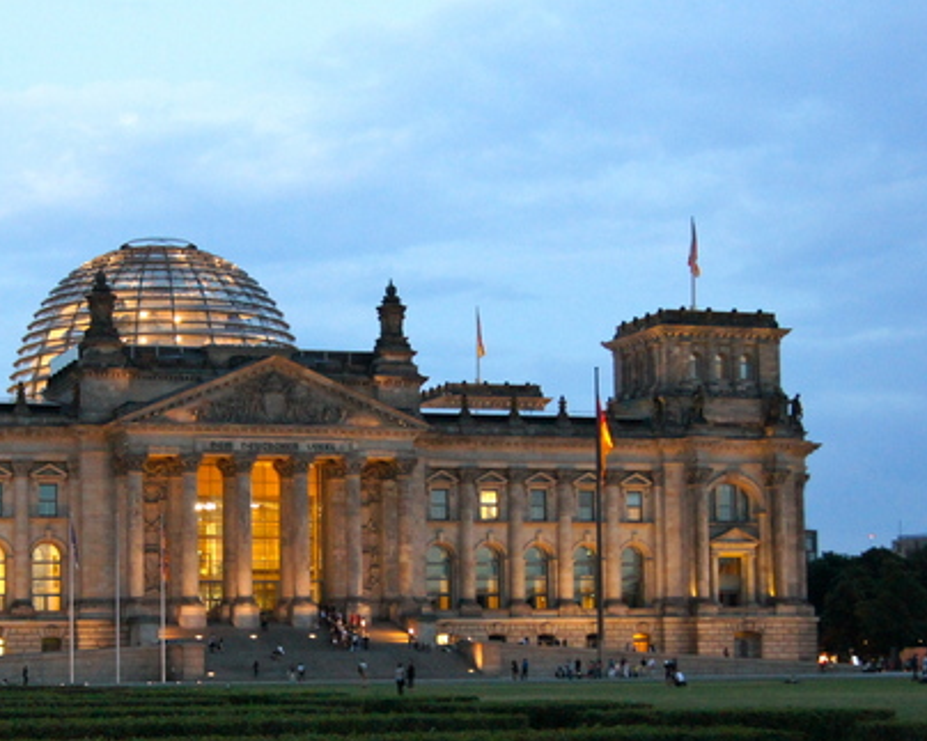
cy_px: 532
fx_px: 2030
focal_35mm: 74
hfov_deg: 25.6
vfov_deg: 20.6
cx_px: 307
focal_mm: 30
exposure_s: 1/15
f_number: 4.5
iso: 1600
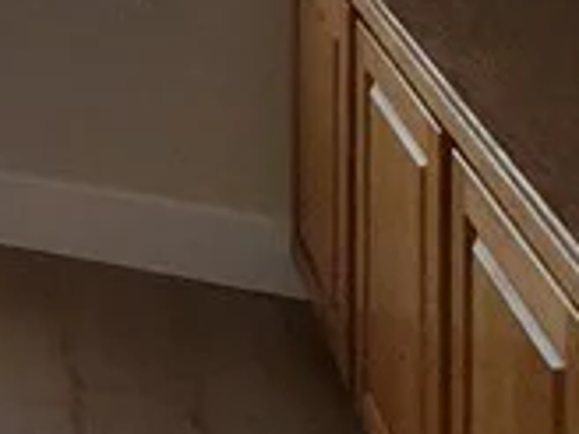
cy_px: -515
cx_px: -607
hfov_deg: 17.1
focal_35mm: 81
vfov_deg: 14.2
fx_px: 1355
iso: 50
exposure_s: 1/435
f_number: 2.2
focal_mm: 1.74
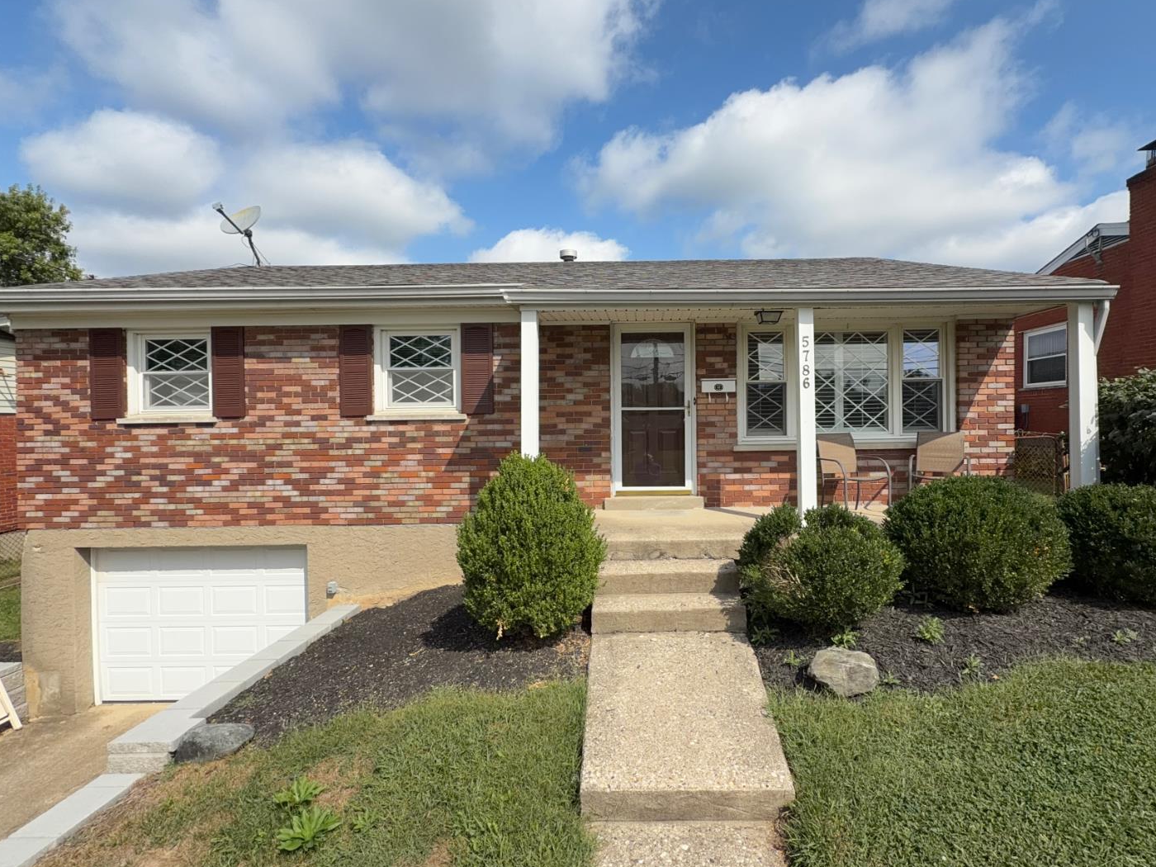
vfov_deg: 81.7
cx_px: 561
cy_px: 456
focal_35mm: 15
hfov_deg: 98.1
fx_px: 501
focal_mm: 2.22
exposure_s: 1/1033
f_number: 2.2
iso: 20
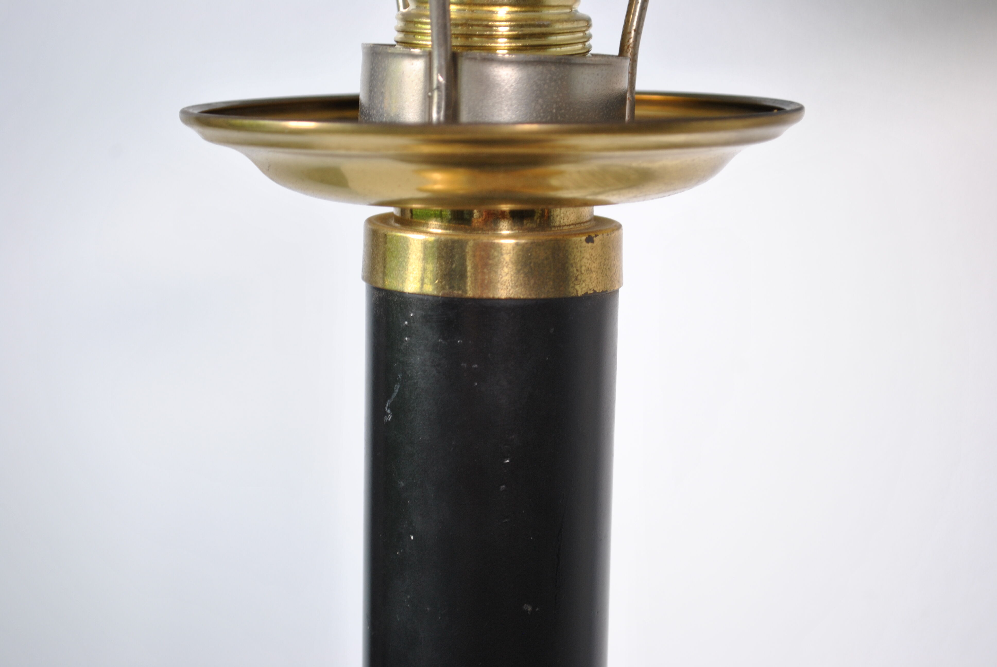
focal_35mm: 75
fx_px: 2080
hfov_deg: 27.0
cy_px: 334
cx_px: 498
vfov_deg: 18.2
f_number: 5.6
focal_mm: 50
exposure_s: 1/30
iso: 200
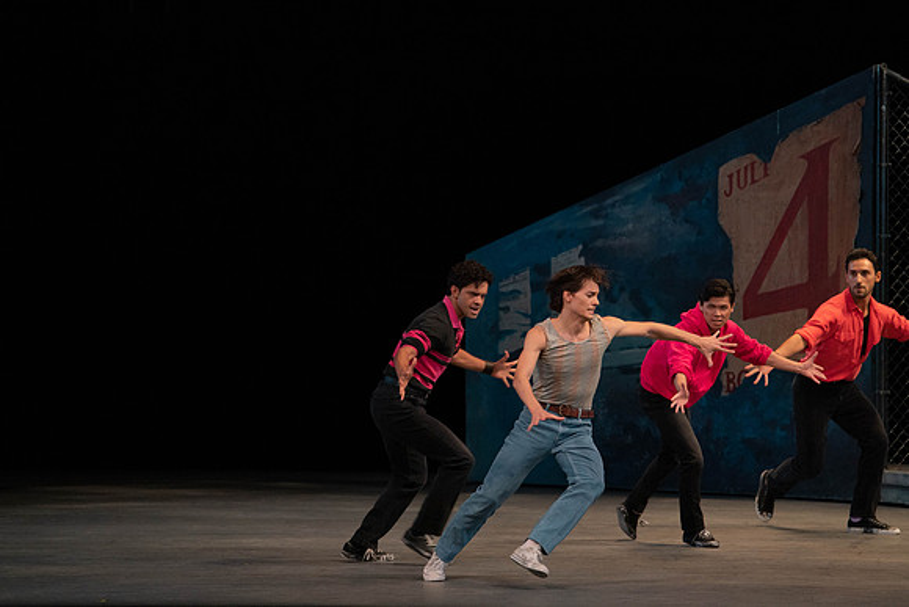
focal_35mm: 200
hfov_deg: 10.3
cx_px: 454
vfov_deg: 6.9
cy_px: 304
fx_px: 5051
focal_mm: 200
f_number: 4.5
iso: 3200
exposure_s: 1/400
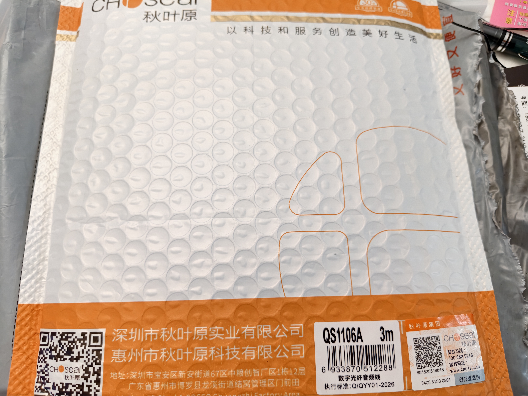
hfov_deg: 73.9
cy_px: 198
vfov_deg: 58.9
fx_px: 351
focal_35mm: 23
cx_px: 264
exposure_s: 1/100
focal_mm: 5.56
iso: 837
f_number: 1.88
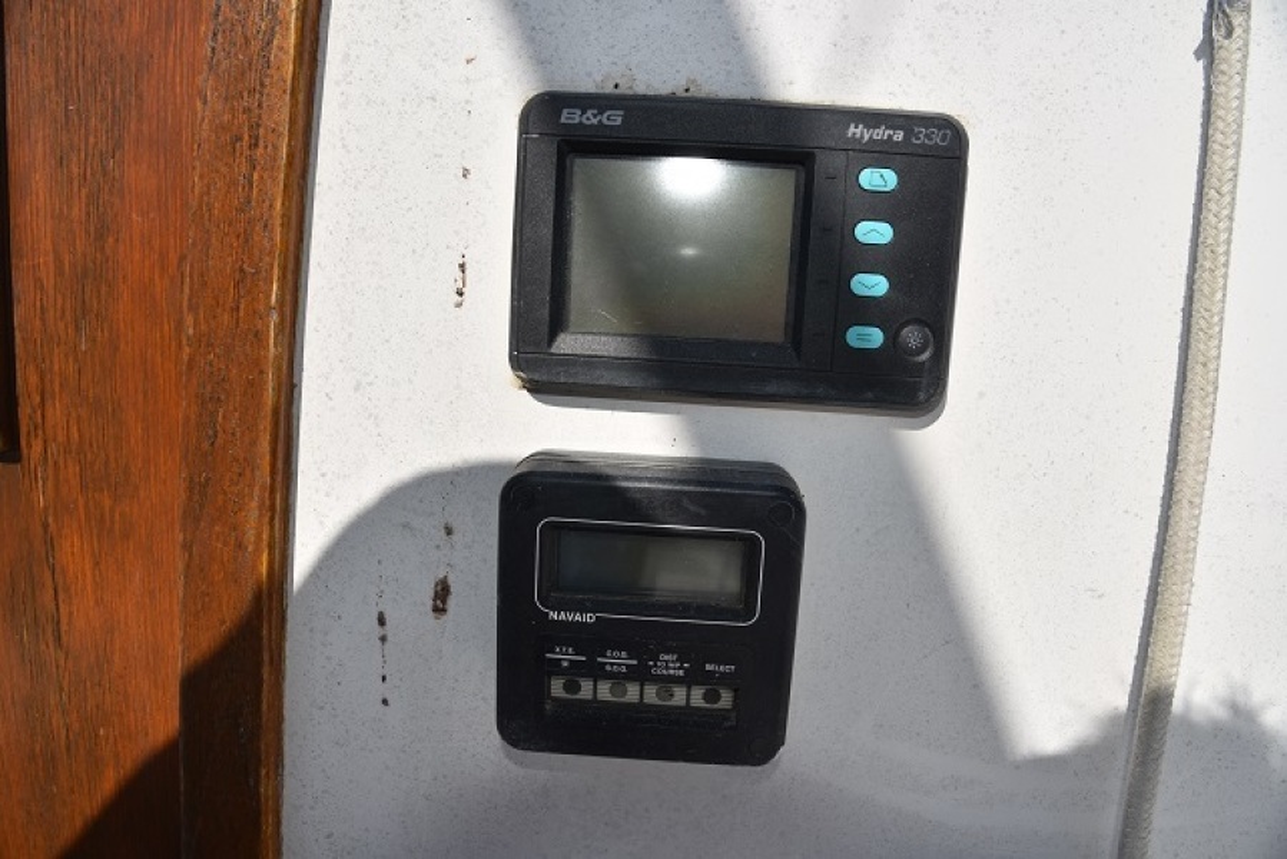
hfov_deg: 73.7
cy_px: 430
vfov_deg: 53.2
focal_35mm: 24
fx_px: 858
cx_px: 644
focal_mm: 24
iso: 100
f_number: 11
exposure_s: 1/200
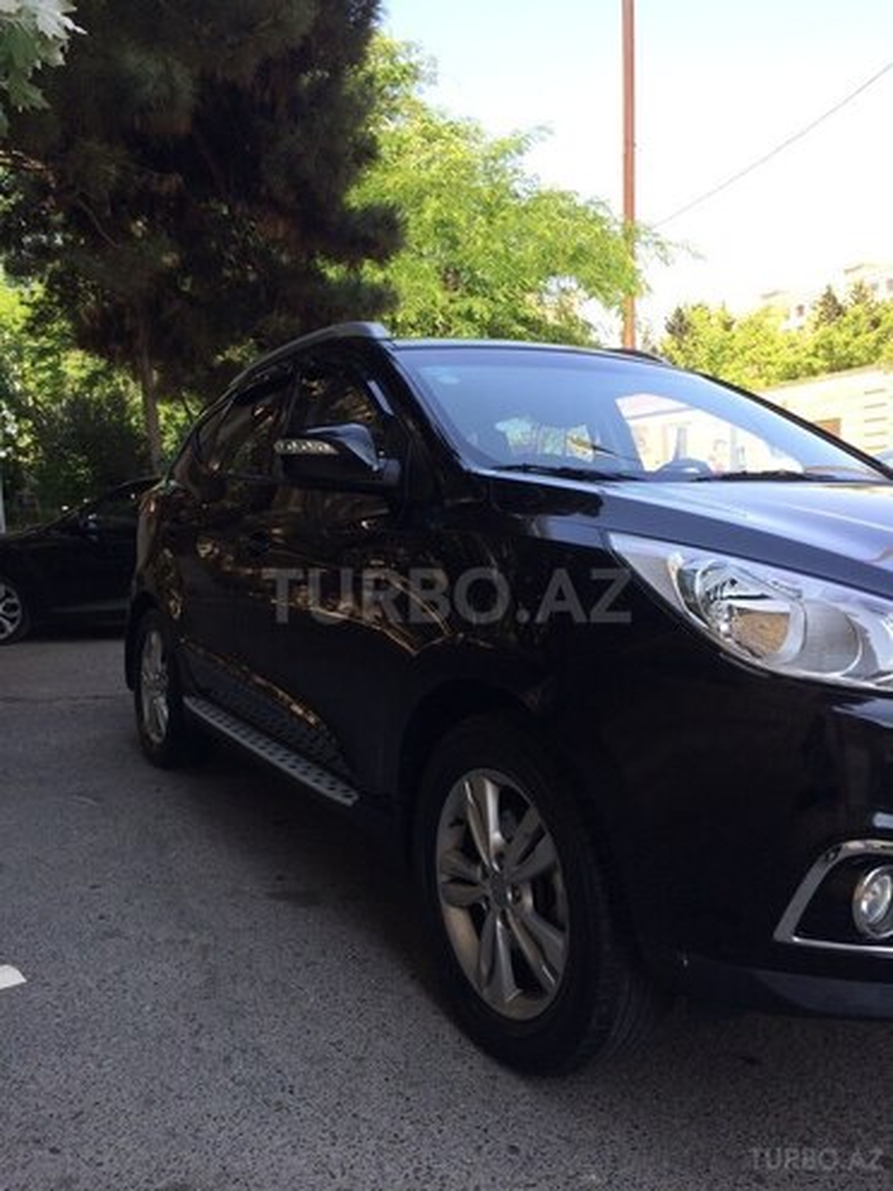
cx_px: 446
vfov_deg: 61.7
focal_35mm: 29
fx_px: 997
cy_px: 596
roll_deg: +4.2
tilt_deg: -4.7
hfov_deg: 48.2
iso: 32
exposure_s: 1/419
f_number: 2.2
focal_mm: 4.15
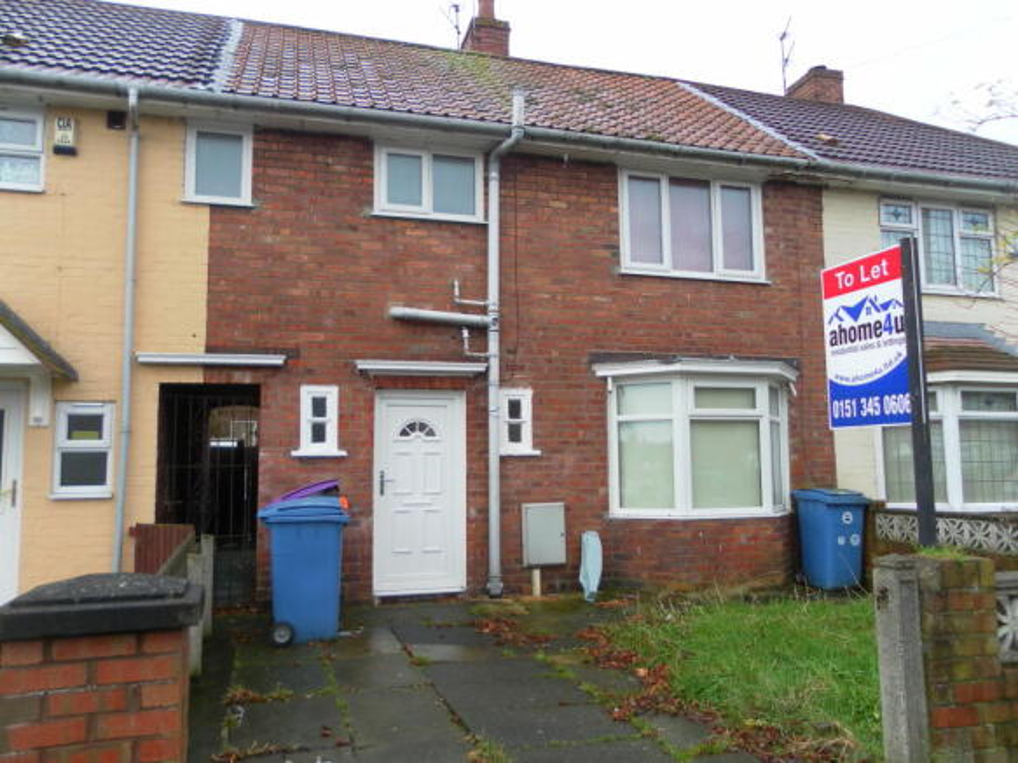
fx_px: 823
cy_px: 382
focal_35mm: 28
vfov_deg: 49.7
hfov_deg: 63.5
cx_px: 509
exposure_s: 1/50
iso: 80
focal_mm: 4.9
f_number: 3.2
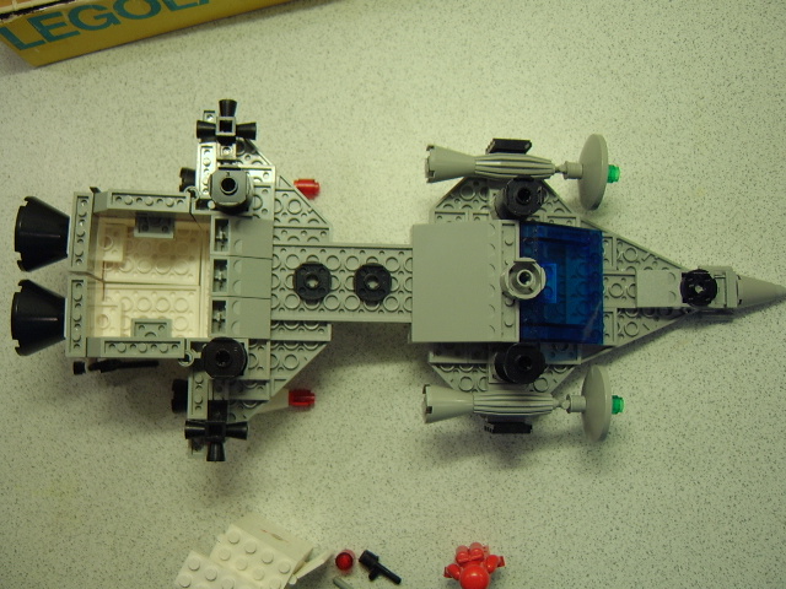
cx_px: 393
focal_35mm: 31
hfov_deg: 58.4
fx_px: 704
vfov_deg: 45.4
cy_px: 294
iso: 100
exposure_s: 1/21
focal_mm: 8.13
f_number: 2.7
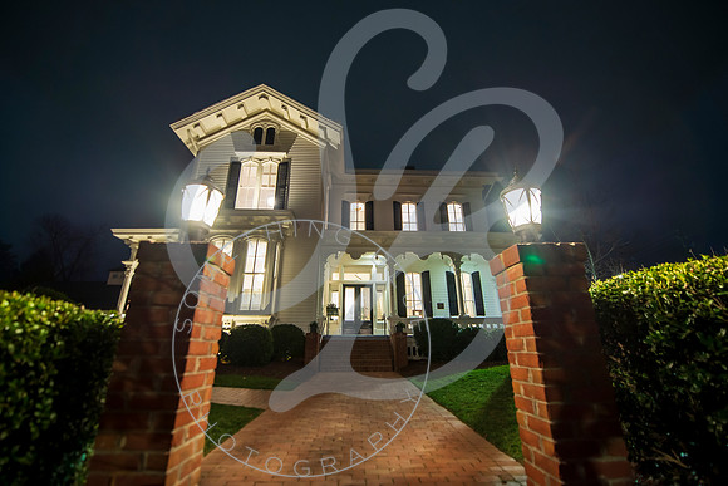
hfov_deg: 101.4
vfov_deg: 78.4
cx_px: 364
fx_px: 298
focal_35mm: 15
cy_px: 243
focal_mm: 14
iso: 640
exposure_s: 1/8
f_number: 16
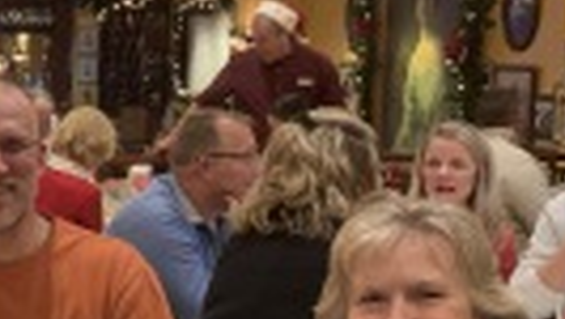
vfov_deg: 15.4
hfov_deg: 24.8
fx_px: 1169
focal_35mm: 78
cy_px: 251
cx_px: -93
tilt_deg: -7.9
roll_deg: +0.1
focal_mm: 4.25
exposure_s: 1/30
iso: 500
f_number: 1.8
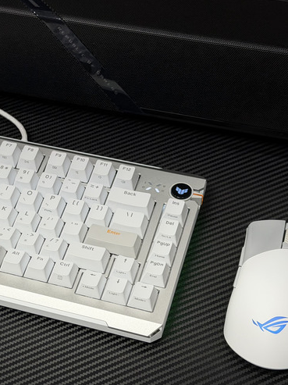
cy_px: 218
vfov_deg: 25.7
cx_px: 52
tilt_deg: -47.9
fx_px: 844
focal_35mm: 76
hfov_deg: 19.1
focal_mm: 6.76
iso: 100
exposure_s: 1/120
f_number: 1.78
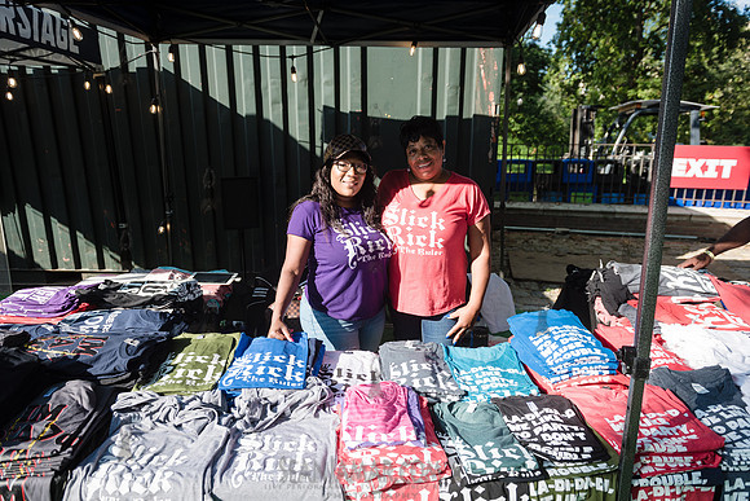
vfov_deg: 53.2
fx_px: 500
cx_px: 375
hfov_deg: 73.7
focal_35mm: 24
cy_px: 250
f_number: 4
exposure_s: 1/1000
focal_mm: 24
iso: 200
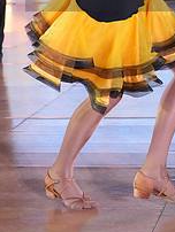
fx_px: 908
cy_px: -26
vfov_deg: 14.3
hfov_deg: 10.9
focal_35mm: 135
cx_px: 185
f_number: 6.3
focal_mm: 49
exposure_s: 1/400
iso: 8000
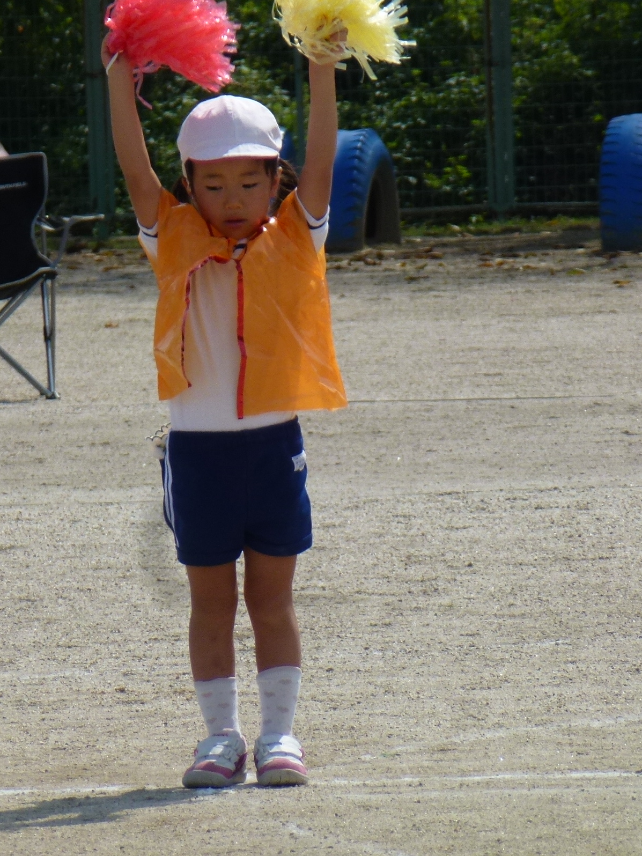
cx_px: 270
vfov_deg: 3.2
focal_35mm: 616
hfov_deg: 2.4
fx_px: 15233
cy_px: 460
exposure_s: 1/800
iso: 100
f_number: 5.9
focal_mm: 68.8
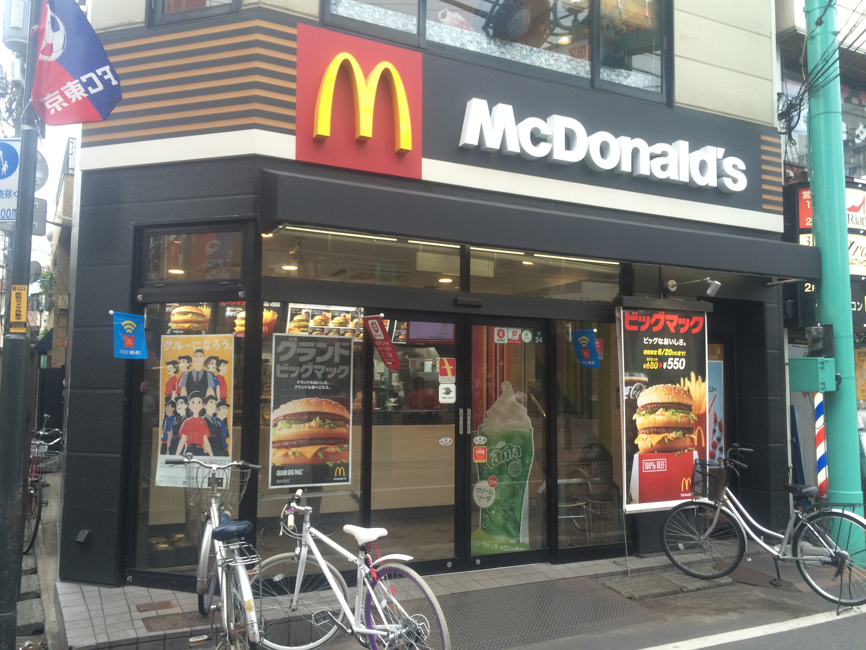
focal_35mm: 29
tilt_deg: +3.0
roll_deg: +0.0
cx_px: 433
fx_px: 726
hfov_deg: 61.7
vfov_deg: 48.2
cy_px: 325
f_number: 2.2
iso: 64
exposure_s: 1/120
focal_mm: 4.15
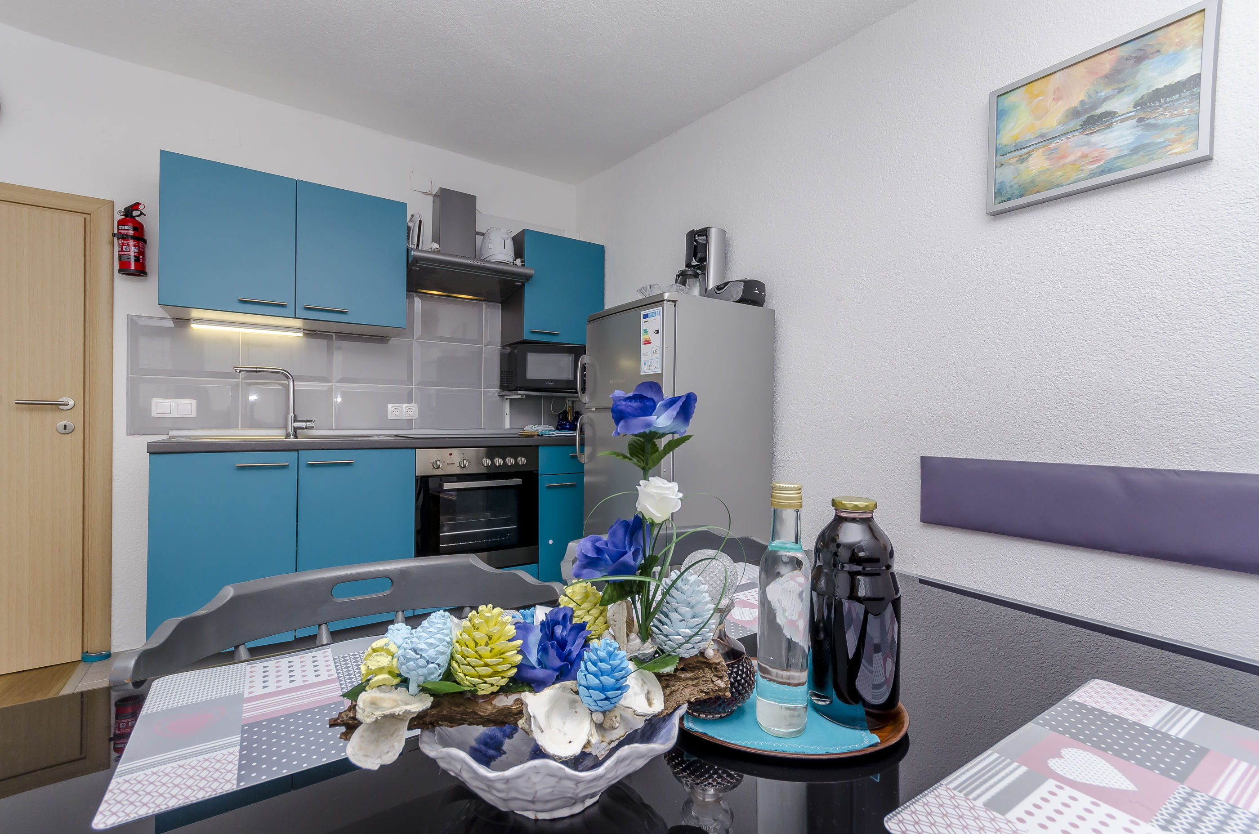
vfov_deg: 77.1
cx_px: 630
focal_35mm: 15
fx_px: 524
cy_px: 417
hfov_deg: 100.5
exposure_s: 1/80
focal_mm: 10
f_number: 9
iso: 200
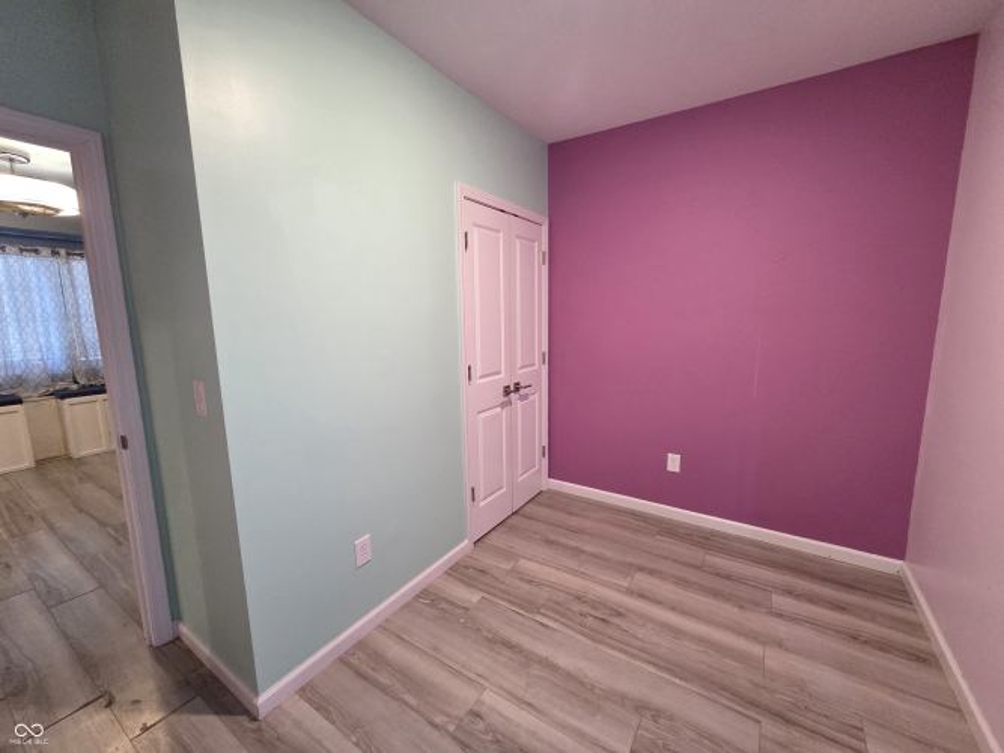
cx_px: 502
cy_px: 376
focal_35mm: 13
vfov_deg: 89.9
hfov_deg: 106.2
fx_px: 377
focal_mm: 2.2
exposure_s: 1/60
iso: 800
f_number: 2.2
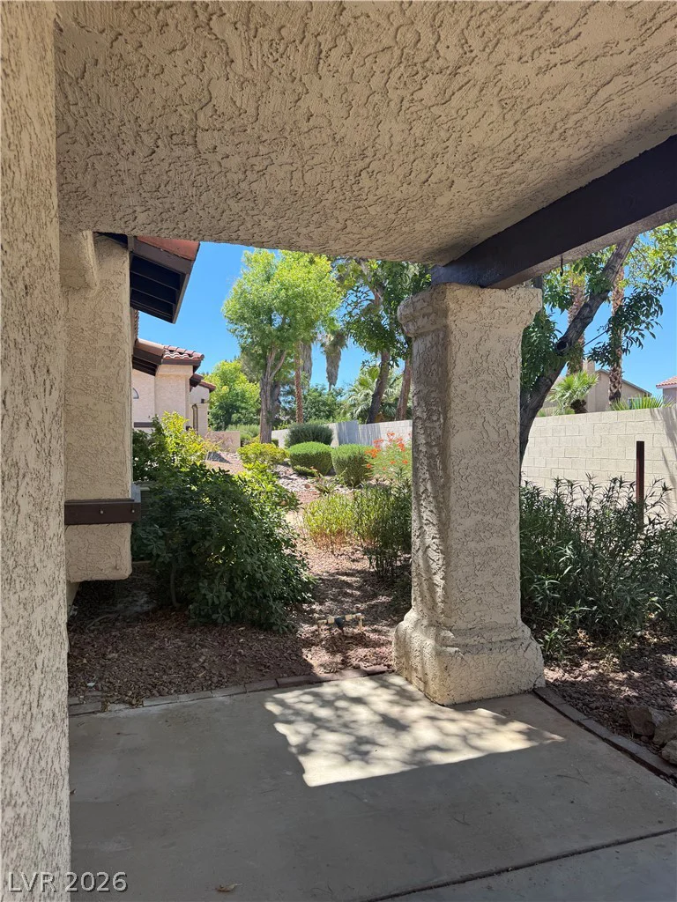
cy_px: 451
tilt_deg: -0.6
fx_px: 626
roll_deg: +0.3
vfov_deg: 71.6
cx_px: 338
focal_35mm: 24
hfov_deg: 56.8
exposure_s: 1/1238
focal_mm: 6.76
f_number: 1.78
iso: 80
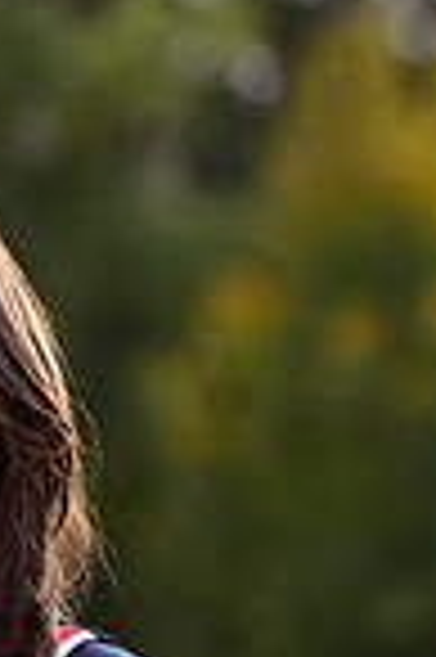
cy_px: 882
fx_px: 10870
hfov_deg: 2.3
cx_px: -65
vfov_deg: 3.4
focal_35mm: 597
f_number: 4.5
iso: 160
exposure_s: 1/250
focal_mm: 150
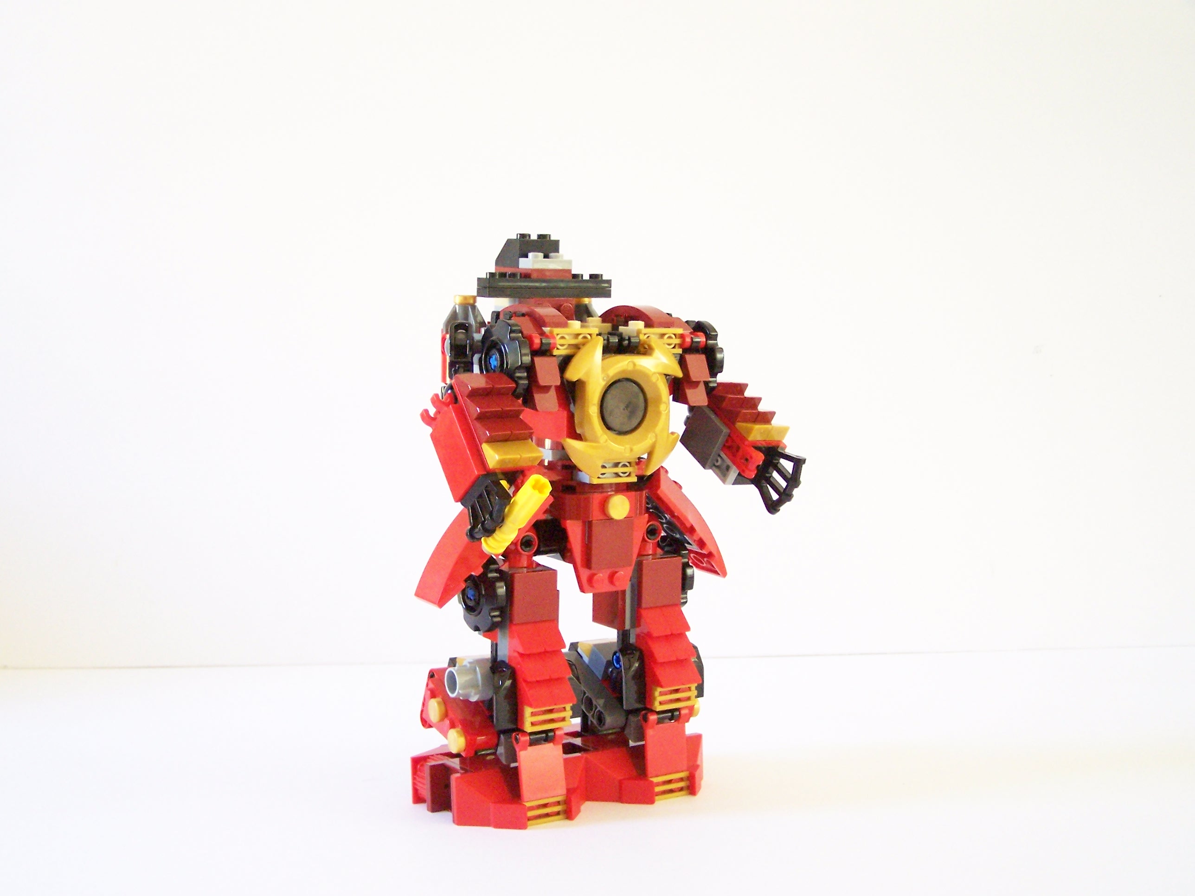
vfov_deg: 33.6
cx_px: 598
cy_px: 448
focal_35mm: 43
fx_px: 1484
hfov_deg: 43.9
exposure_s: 1/30
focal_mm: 7.1
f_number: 2.9
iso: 400
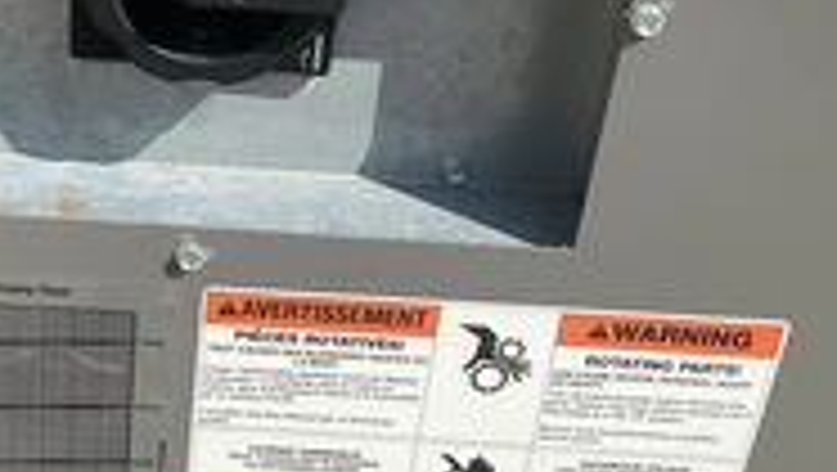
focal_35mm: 68
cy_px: 198
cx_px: 171
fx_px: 1510
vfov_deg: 17.8
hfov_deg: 30.3
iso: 25
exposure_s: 1/1912
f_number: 1.8
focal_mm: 3
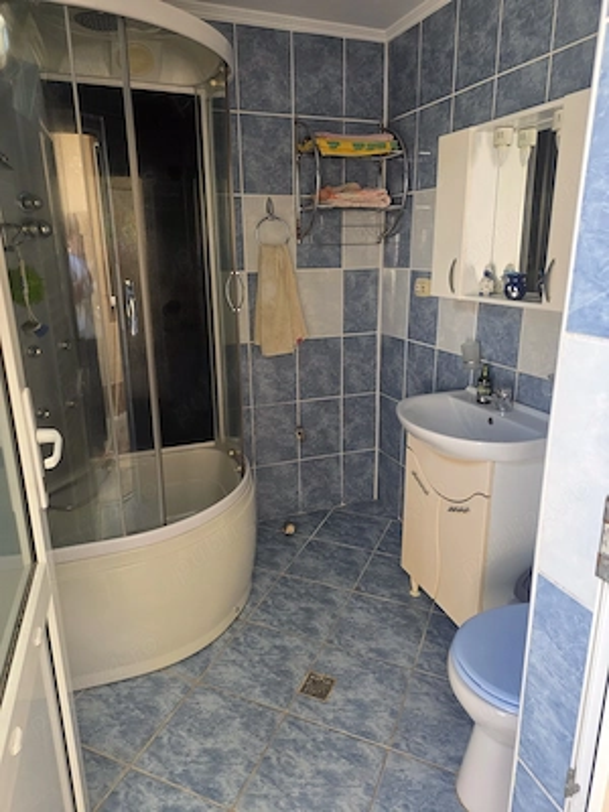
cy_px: 406
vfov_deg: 73.9
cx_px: 304
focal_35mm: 23
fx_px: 540
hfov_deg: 58.9
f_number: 1.7
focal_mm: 6.3
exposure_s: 1/180
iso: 160
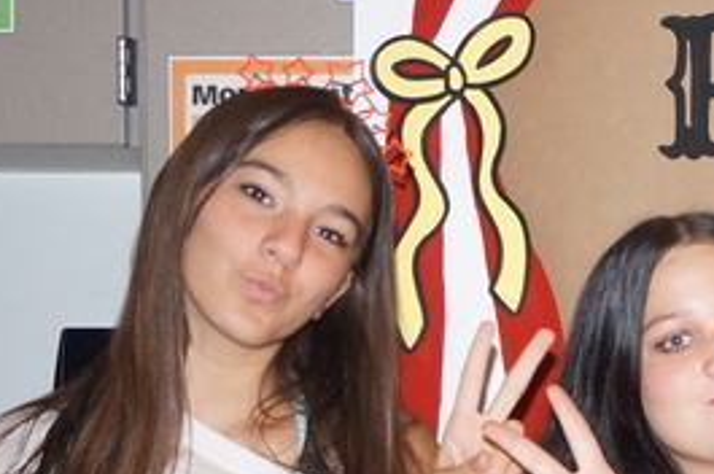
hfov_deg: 16.7
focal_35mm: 116
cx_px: 930
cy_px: 541
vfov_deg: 11.6
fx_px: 2298
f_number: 3.5
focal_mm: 20
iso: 640
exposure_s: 1/60
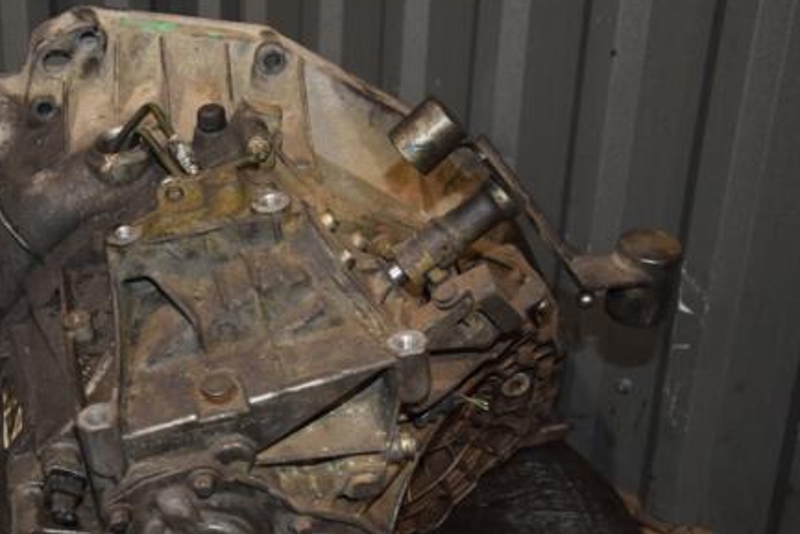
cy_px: 344
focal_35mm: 54
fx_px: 1200
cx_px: 261
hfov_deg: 36.4
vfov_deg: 25.0
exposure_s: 1/60
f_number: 5
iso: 800
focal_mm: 26
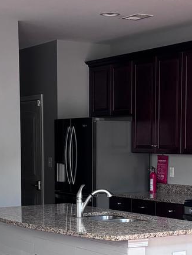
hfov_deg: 16.1
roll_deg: -0.8
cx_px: 91
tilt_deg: -5.7
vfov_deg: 21.0
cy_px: 203
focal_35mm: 92
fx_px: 680
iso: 125
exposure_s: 1/95
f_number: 1.6
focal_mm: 5.96
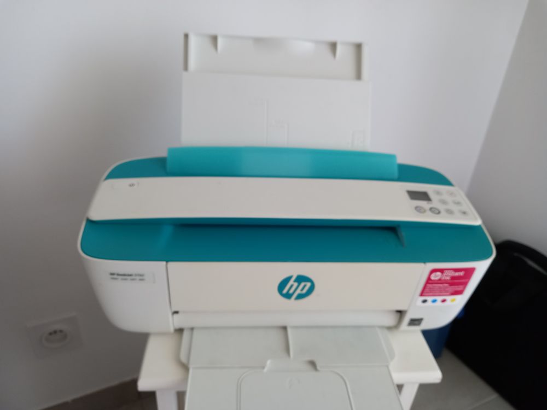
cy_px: 205
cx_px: 274
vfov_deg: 54.9
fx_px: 395
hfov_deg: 69.4
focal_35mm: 25
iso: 250
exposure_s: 1/30
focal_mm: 4.6
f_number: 2
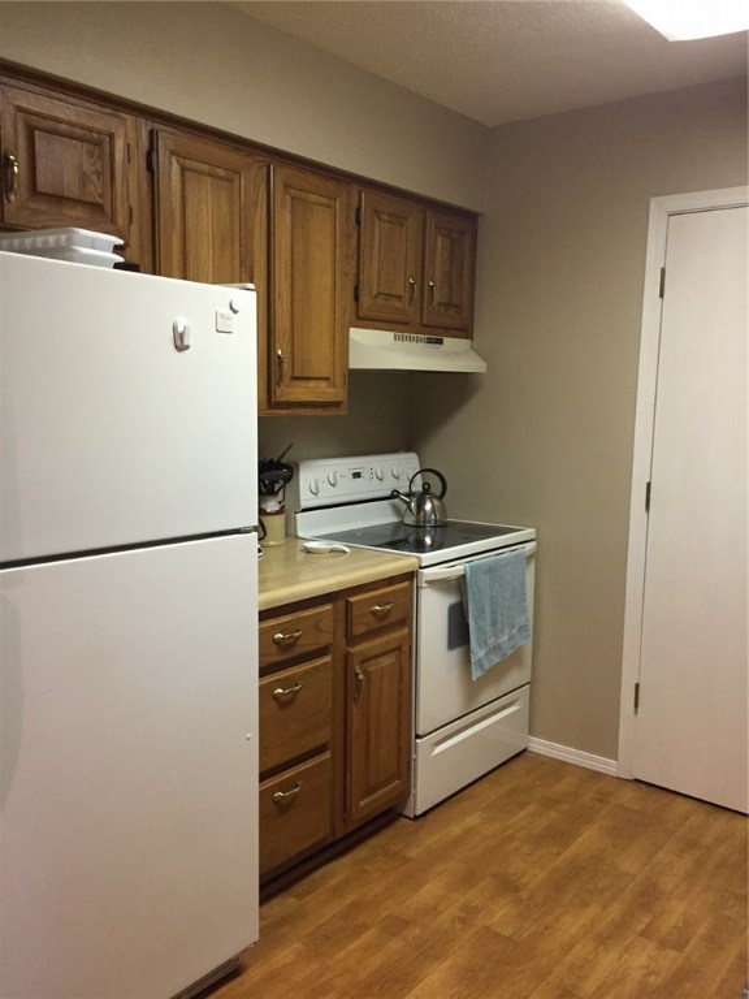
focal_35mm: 29
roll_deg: -0.6
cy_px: 500
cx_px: 374
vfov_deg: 61.7
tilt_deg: -7.8
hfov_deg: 48.2
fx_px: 837
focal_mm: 4.15
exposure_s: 1/30
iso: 160
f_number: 2.2
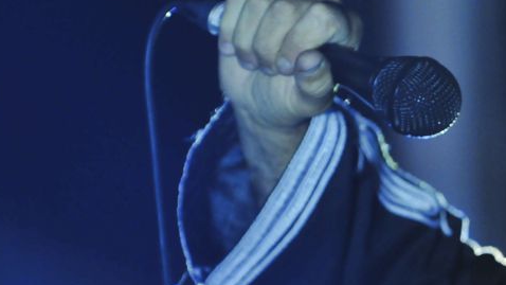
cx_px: 437
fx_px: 8642
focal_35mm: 644
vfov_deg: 1.9
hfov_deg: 3.4
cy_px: 158
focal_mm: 200
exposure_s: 1/500
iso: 800
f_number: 2.8
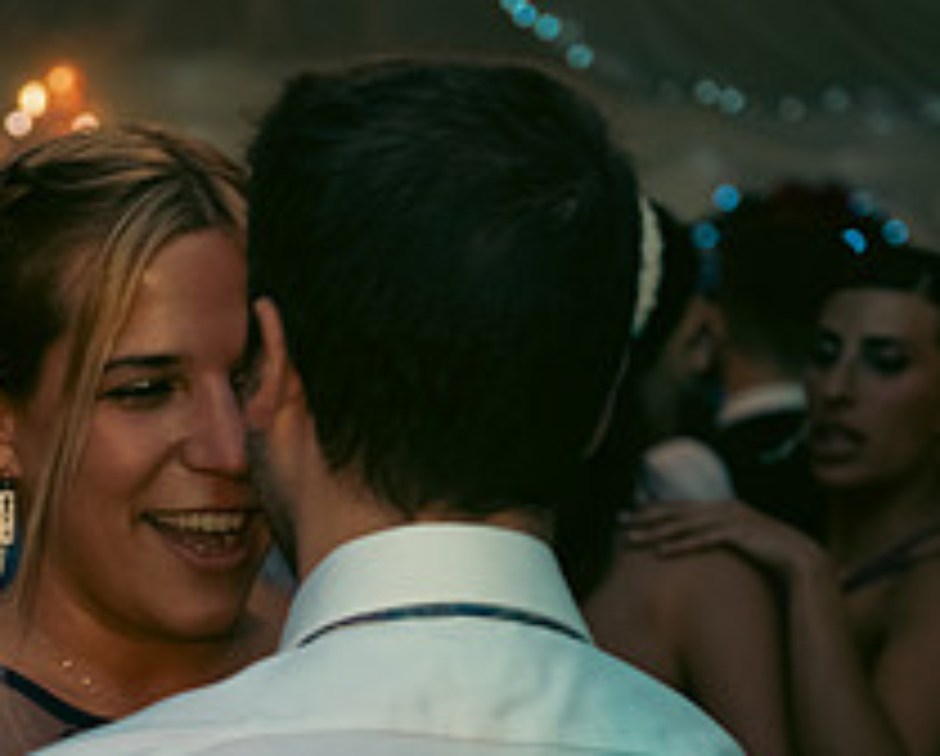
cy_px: 722
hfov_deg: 13.4
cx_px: 207
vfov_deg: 10.8
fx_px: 3986
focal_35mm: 143
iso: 800
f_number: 3.5
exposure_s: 1/160
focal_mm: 55
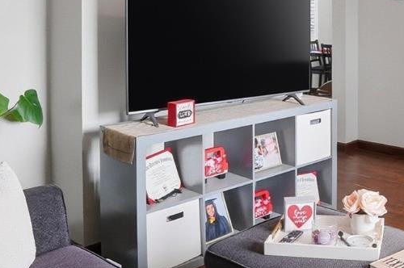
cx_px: 371
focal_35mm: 45
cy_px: 8
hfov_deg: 40.1
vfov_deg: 28.2
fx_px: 504
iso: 100
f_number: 4
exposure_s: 1/200
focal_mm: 10
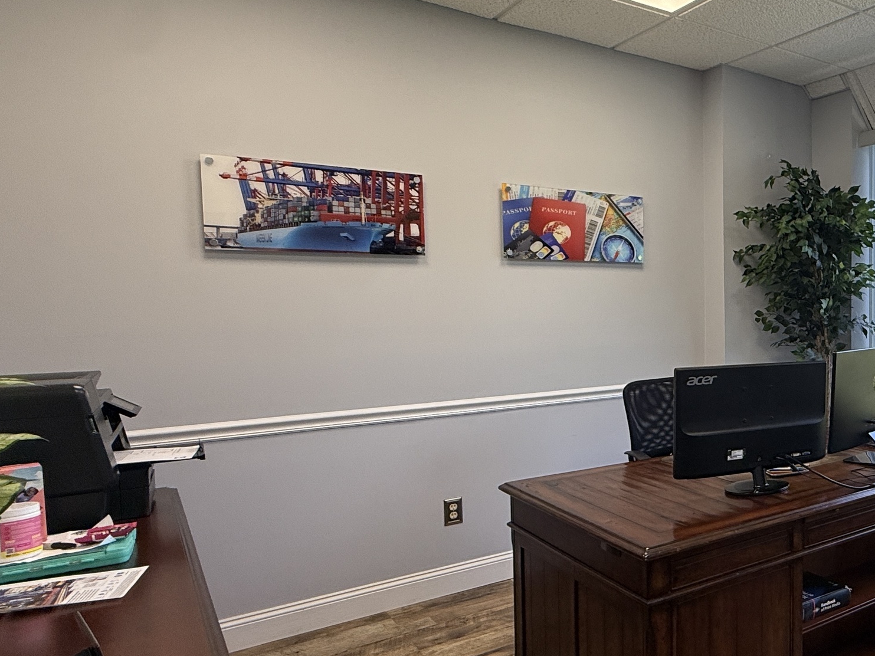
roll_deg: +0.2
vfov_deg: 48.2
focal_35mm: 29
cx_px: 796
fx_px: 733
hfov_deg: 53.5
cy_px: 336
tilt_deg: -2.9
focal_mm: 2.22
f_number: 2.2
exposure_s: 1/120
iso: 80
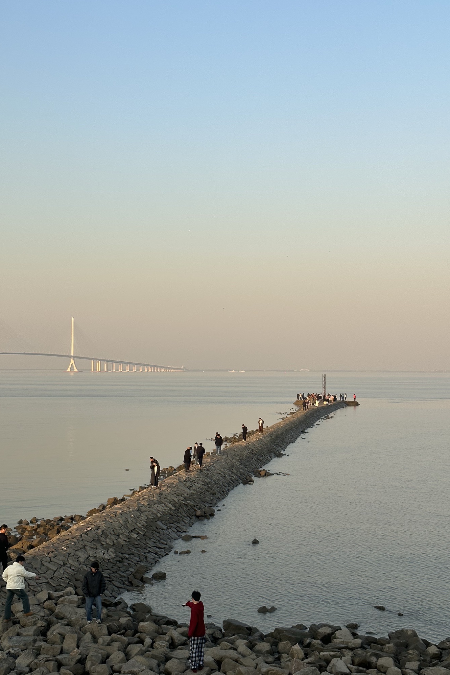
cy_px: 338
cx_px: 209
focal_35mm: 50
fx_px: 938
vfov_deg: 39.6
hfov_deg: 27.0
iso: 64
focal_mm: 6.86
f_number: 1.78
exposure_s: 1/2160
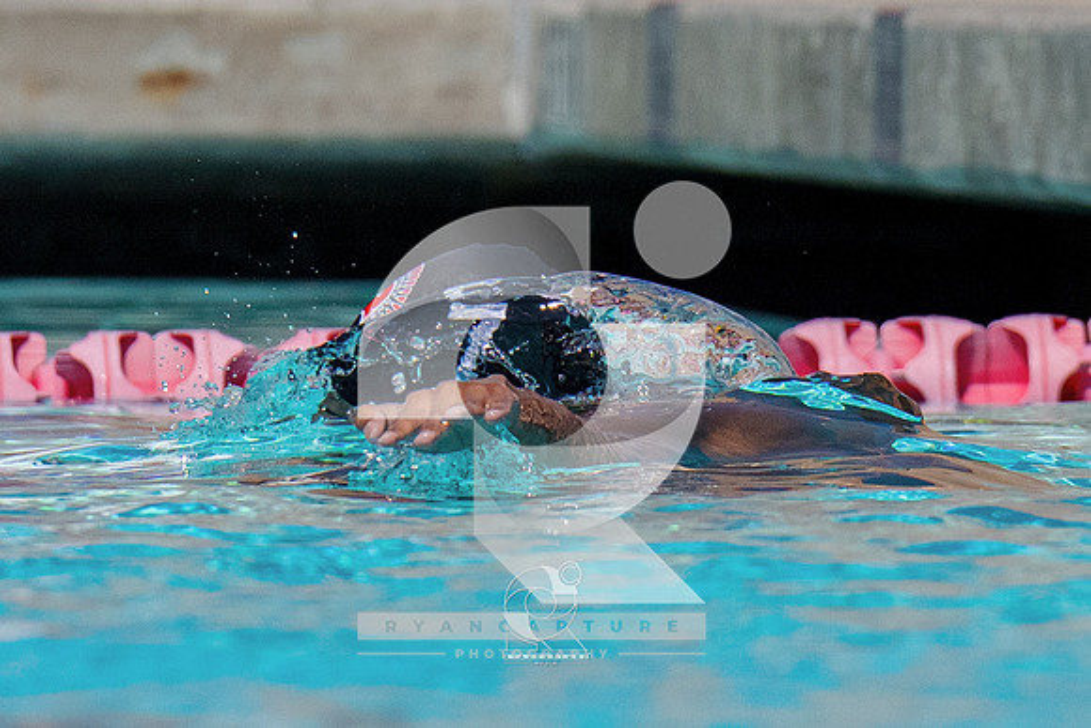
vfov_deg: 1.2
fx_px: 34103
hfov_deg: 1.8
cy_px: 568
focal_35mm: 1125
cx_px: 627
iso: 320
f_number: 4
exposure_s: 1/10000
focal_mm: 200
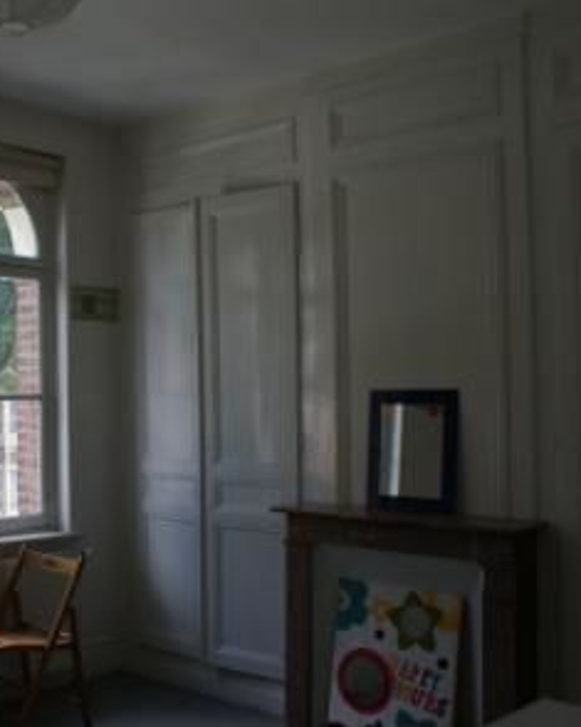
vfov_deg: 42.9
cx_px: 82
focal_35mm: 43
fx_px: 925
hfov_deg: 33.4
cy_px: 368
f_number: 6.3
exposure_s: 1/50
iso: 100
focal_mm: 20
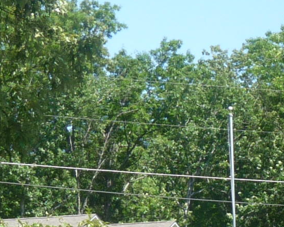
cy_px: 157
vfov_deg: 5.5
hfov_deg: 6.7
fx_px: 2370
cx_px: 466
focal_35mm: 282
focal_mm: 9.5
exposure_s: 1/250
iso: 100
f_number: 4.5
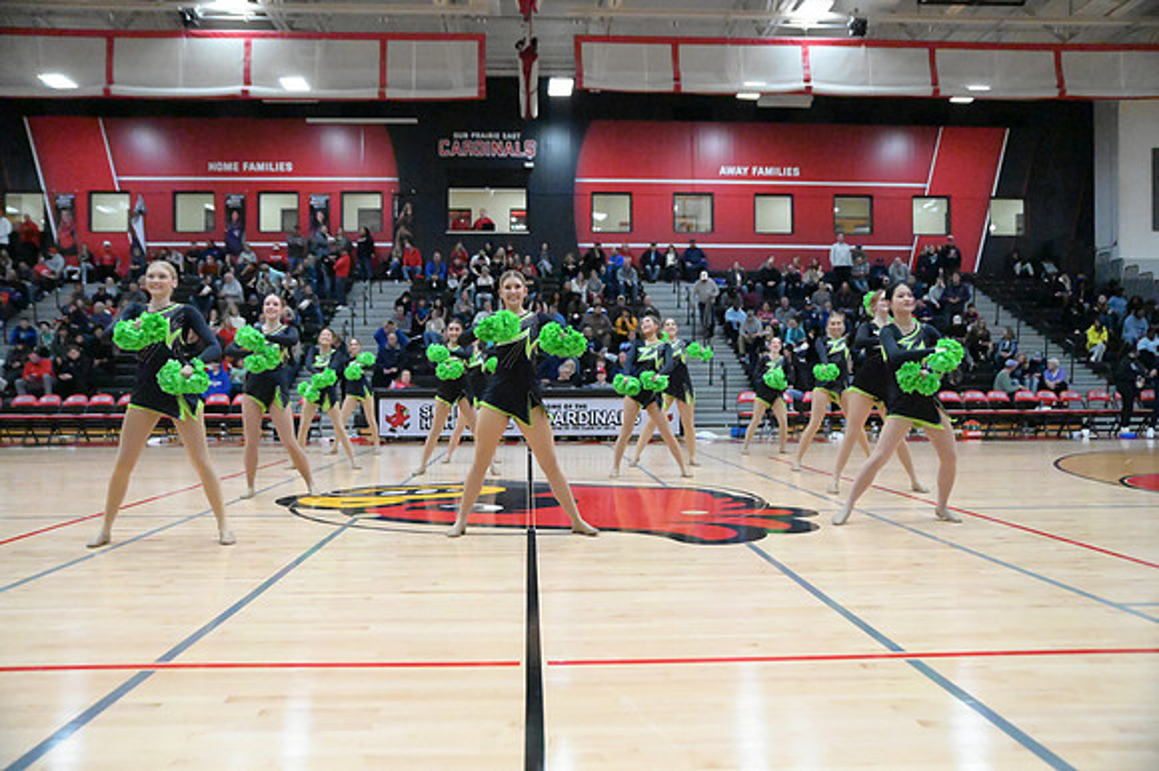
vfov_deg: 42.3
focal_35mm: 31
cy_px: 386
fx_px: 997
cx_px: 580
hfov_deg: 60.3
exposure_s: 1/8000
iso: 45600
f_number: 2.8
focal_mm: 31
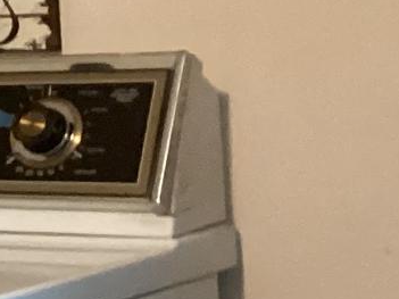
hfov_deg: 9.1
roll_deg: +3.6
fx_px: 2086
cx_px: -730
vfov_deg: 8.2
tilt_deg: -7.3
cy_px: 169
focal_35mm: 181
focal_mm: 3.3
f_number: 2.4
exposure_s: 1/40
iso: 320
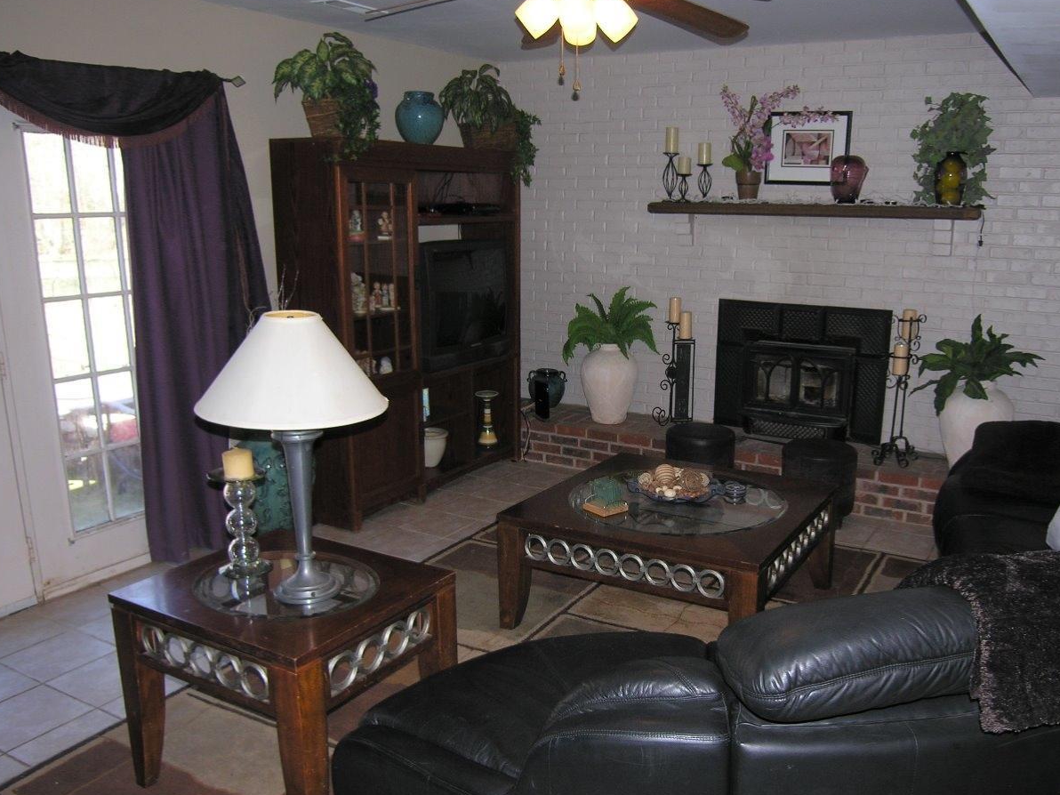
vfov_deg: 48.1
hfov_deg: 61.5
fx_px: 888
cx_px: 586
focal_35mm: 29
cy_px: 453
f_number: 2.6
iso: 61
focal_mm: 6.1
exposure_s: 1/60.1
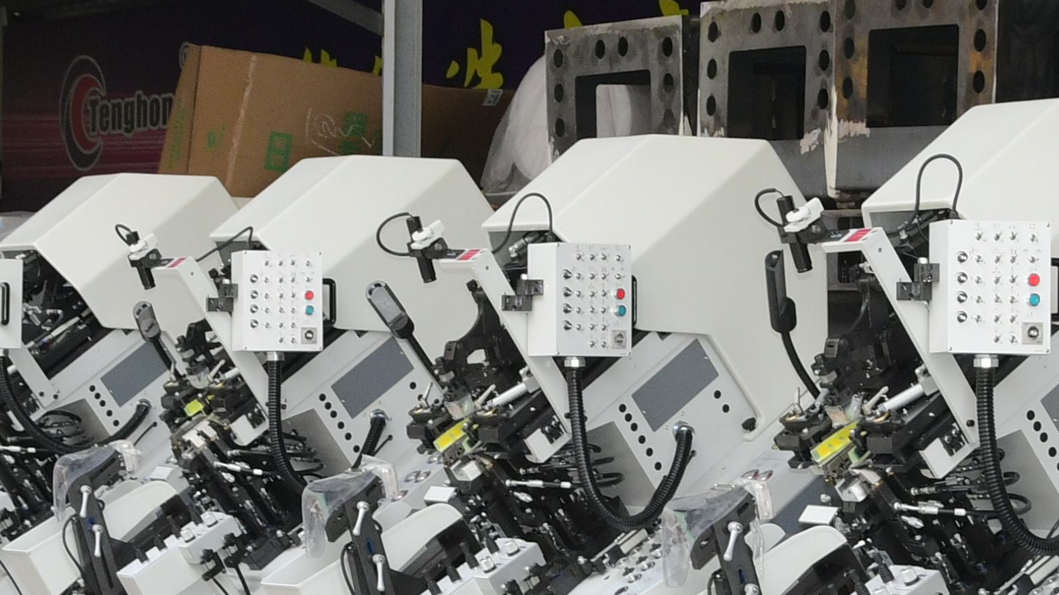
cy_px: 404
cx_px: 622
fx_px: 4183
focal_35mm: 149
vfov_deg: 8.1
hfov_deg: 14.4
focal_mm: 26
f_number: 4.8
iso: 400
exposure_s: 1/250
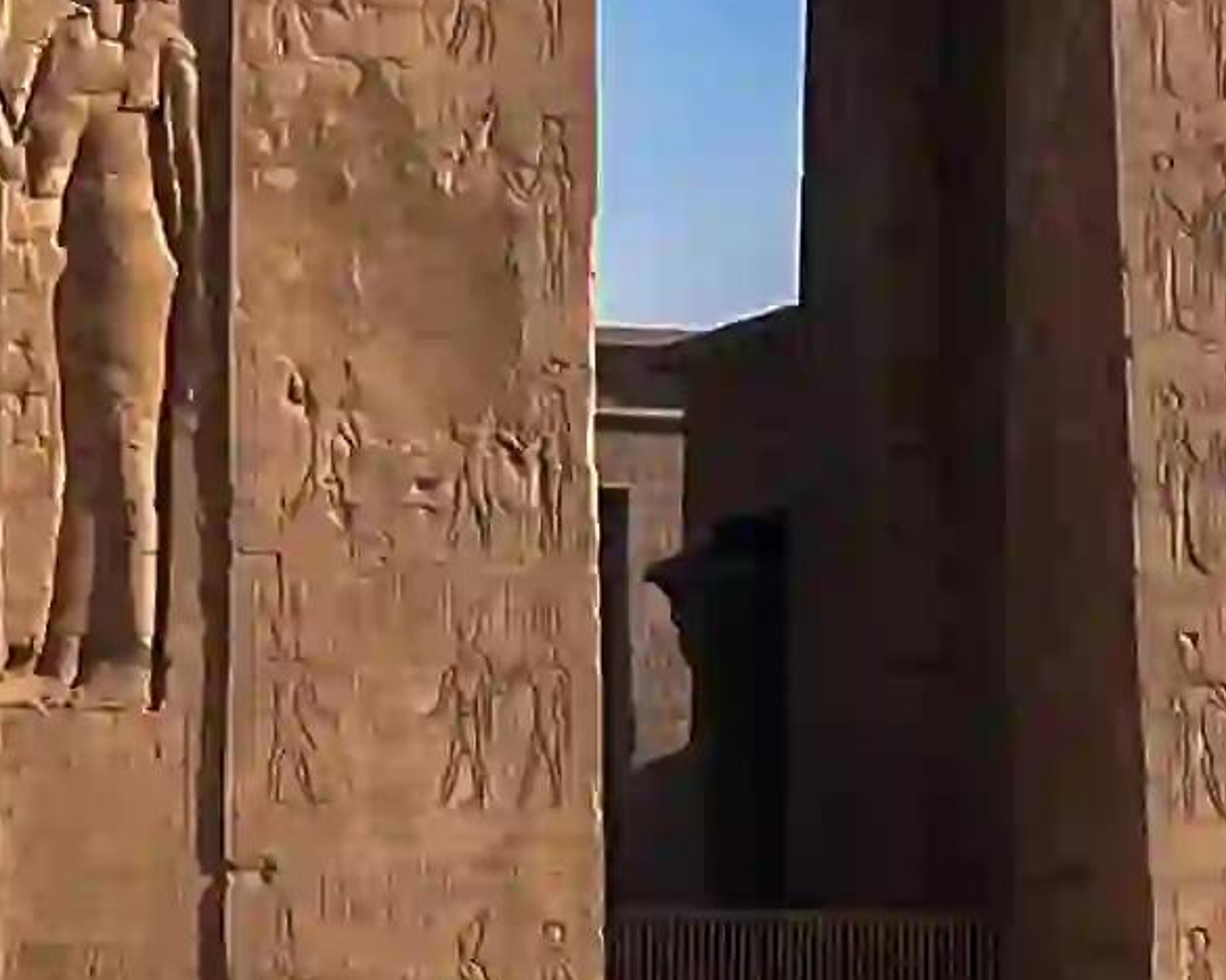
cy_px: -297
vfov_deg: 8.7
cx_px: 889
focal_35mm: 175
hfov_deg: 11.0
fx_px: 6350
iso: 50
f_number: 1.6
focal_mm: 5.1
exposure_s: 1/3900
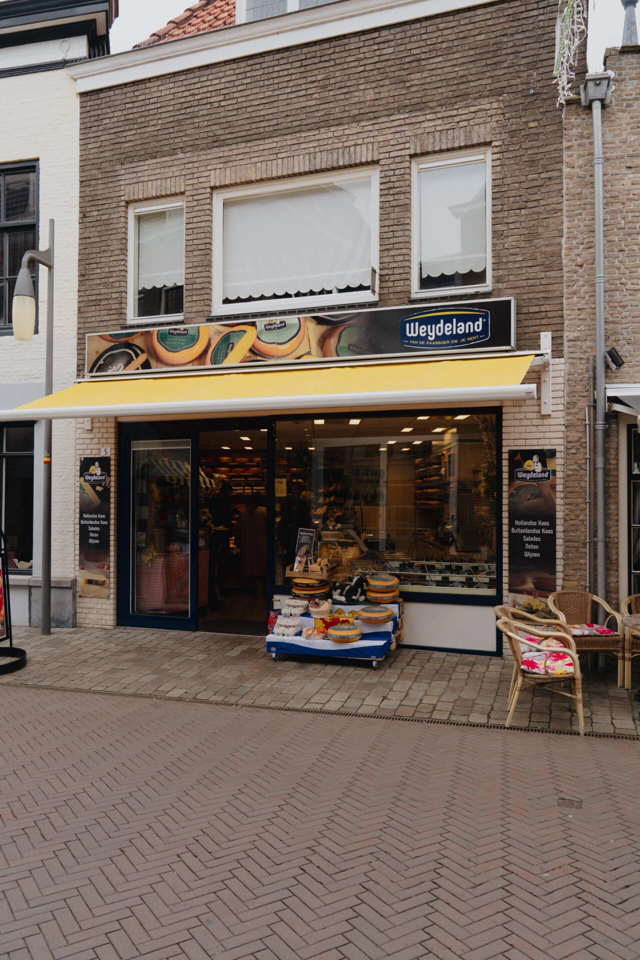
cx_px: 320
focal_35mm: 29
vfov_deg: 63.7
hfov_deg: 45.0
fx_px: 773
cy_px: 480
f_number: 6.3
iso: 800
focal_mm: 29
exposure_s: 1/400
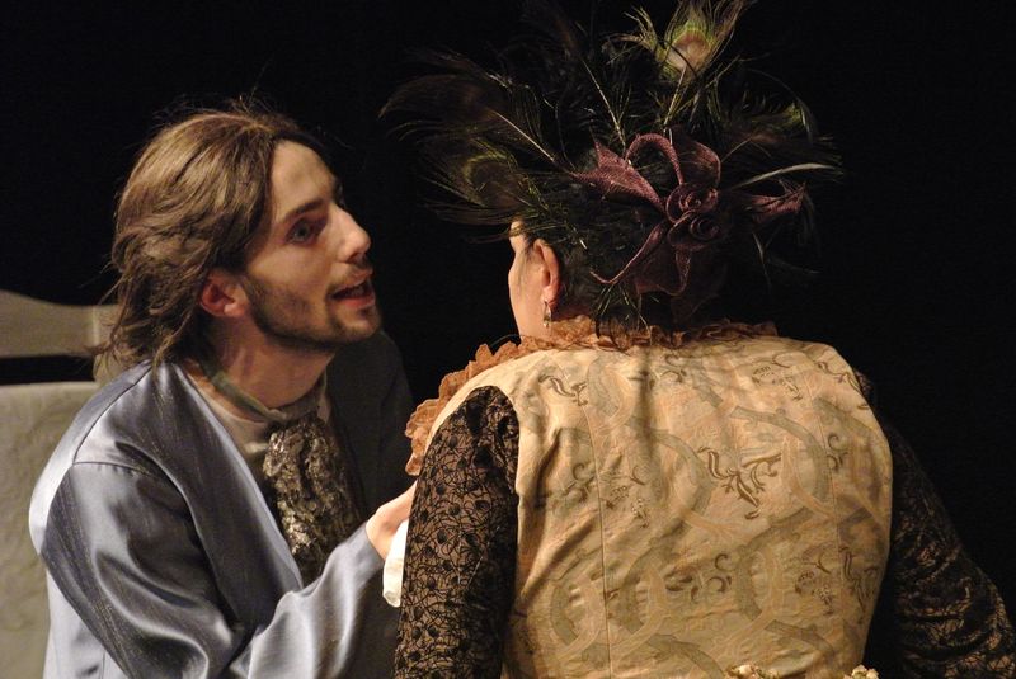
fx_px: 7683
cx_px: 508
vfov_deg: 5.1
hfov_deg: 7.6
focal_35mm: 272
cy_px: 340
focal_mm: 100.9
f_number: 6.3
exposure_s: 1/100
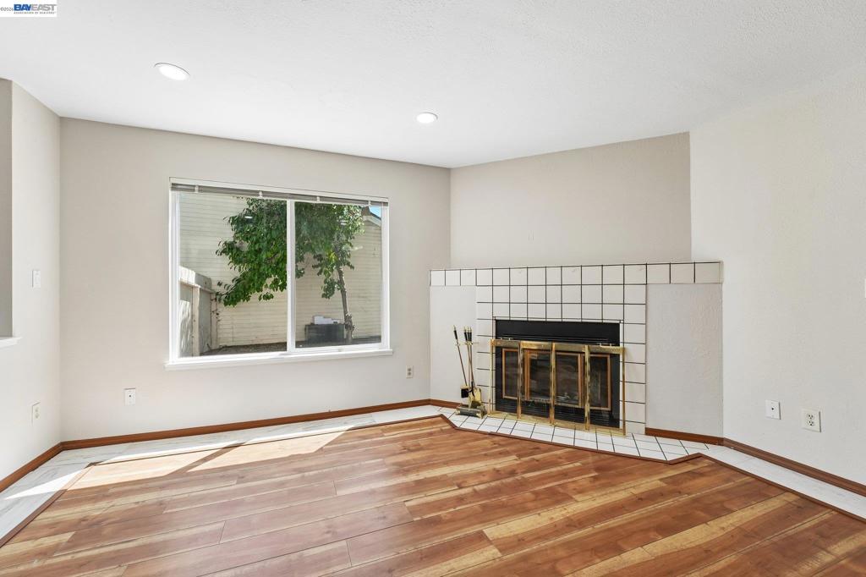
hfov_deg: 104.3
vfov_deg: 81.2
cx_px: 433
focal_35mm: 14
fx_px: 337
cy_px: 288
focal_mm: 14
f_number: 9
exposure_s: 1/25
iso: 500
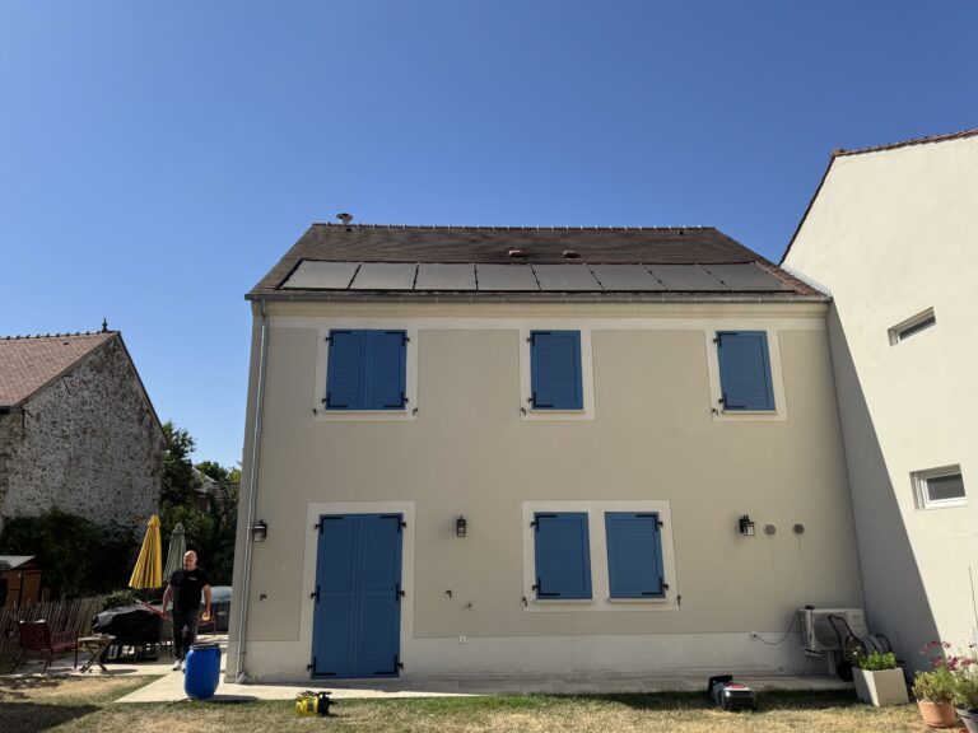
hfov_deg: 71.6
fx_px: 678
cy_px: 366
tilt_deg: +13.7
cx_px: 489
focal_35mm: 24
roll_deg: +1.6
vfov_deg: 56.8
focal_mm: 6.76
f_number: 1.78
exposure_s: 1/4950
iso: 80
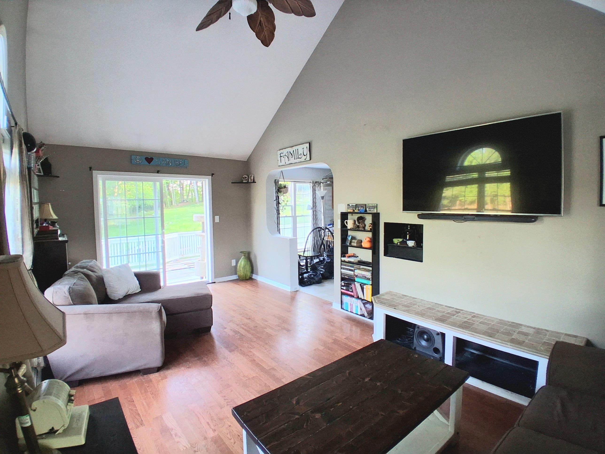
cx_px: 302
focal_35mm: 17
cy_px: 227
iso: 160
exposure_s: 1/40
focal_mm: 1.4
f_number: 2.2
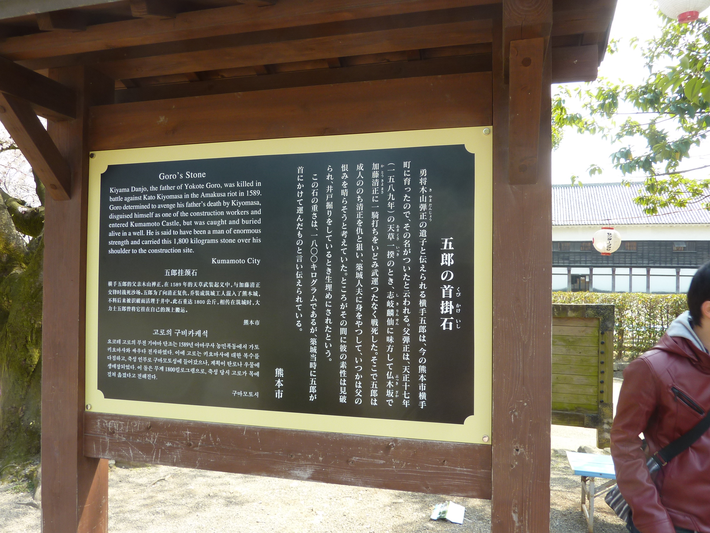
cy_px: 266
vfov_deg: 54.9
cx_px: 355
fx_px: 513
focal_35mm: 25
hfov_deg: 69.4
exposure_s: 1/125
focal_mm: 4.1
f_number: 3.5
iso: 80
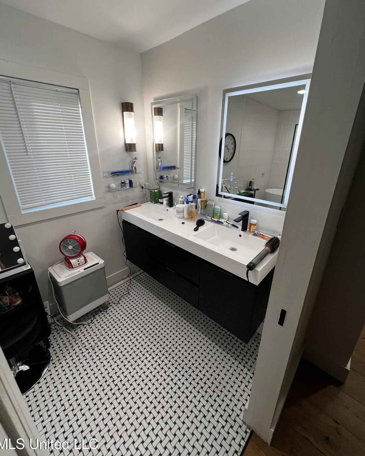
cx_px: 184
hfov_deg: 88.0
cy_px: 216
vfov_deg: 100.6
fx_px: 189
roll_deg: +0.5
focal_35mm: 14
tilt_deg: -18.2
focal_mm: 1.57
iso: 100
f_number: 1.8
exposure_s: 1/120
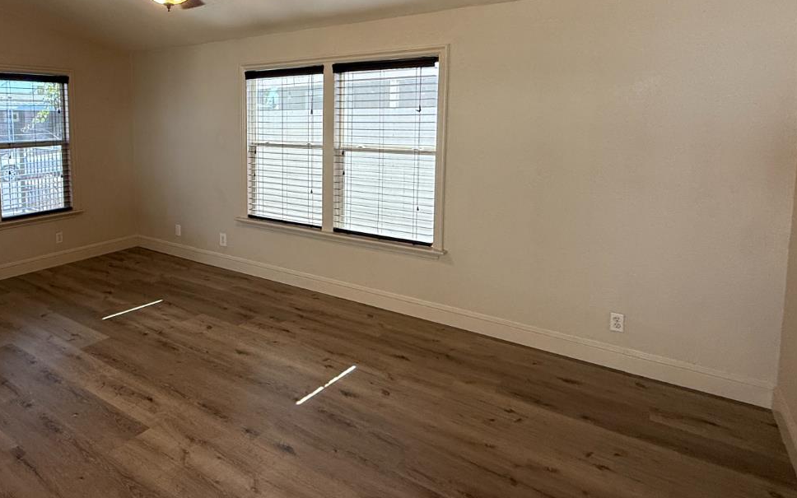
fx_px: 500
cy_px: 164
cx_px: 285
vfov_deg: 52.0
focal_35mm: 23
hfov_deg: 75.4
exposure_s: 1/120
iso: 160
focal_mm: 2.22
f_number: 2.2
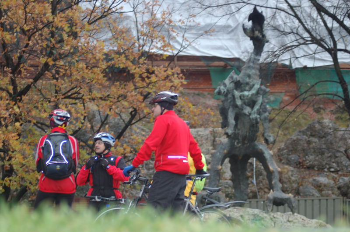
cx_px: 175
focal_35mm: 105
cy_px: 116
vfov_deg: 13.0
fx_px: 1019
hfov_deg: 19.5
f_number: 4
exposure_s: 1/60
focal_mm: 70
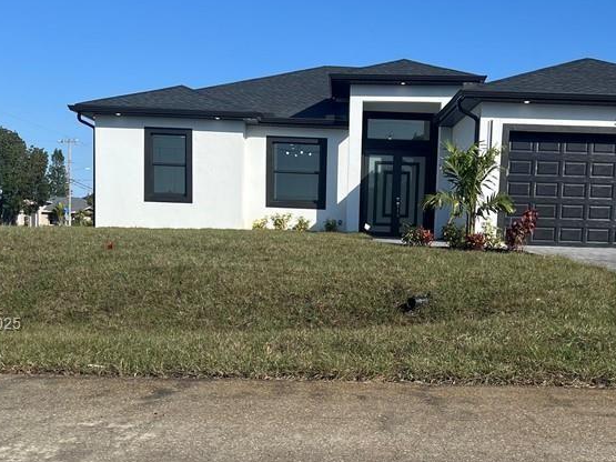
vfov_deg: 29.9
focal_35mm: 48
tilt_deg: -5.9
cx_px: 359
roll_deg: -1.7
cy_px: 325
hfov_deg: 39.6
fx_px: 854
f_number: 1.5
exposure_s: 1/4831
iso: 50
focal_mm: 5.7
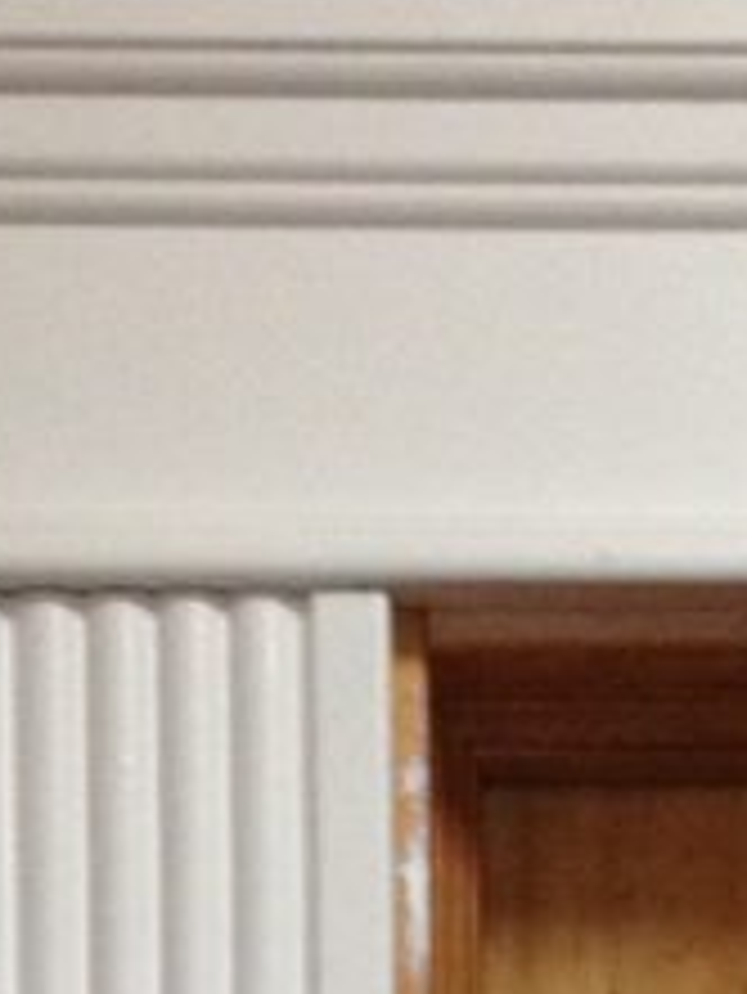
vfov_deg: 11.6
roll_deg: +1.5
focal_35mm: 162
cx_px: 657
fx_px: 4657
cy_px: 1547
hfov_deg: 9.1
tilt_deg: -1.2
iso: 250
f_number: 2.4
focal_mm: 4.28
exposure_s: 1/20
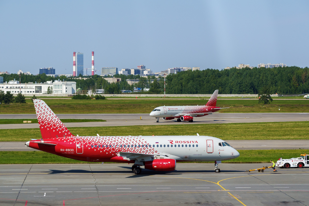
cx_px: 154
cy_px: 103
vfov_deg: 9.5
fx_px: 1236
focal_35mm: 144
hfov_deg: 14.3
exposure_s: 1/1600
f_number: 9
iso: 250
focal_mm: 96
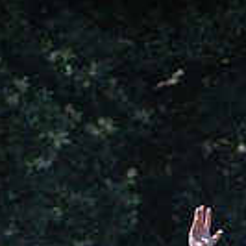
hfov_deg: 0.6
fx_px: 24691
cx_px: 79
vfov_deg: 0.6
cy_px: 644
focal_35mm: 3071
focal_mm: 300
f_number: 4
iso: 400
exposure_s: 1/2500
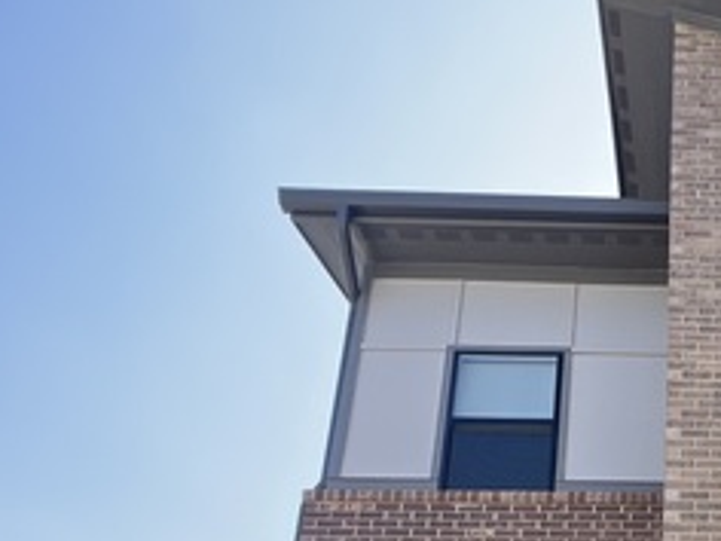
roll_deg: +1.9
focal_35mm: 44
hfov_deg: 36.3
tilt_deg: +22.4
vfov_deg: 25.2
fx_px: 916
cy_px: 804
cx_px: 797
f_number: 1.8
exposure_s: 1/347
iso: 32
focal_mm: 1.57
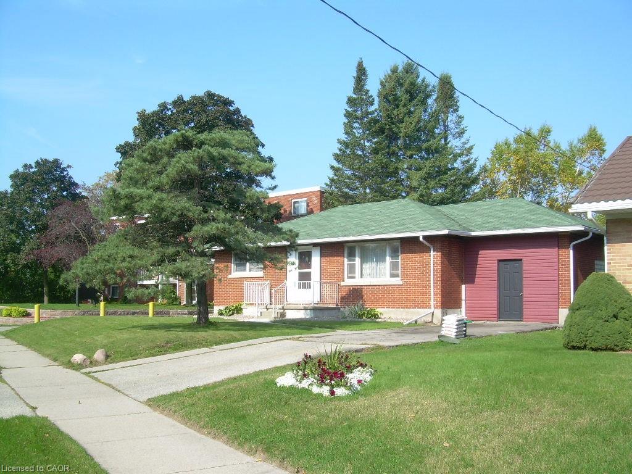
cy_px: 237
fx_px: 694
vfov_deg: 37.7
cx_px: 316
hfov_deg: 49.0
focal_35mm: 38
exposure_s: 1/273
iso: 50
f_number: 4.6
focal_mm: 6.3
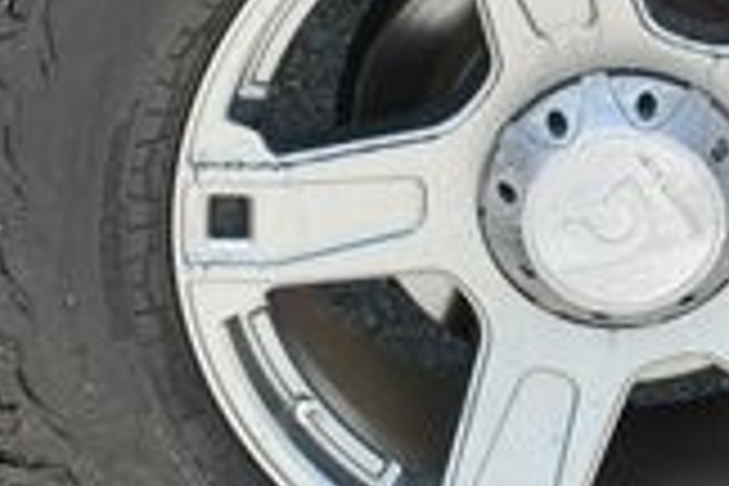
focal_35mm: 206
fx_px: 4171
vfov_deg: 6.7
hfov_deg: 10.0
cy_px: 81
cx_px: 531
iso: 220
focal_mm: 26
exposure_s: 1/250
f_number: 5.6
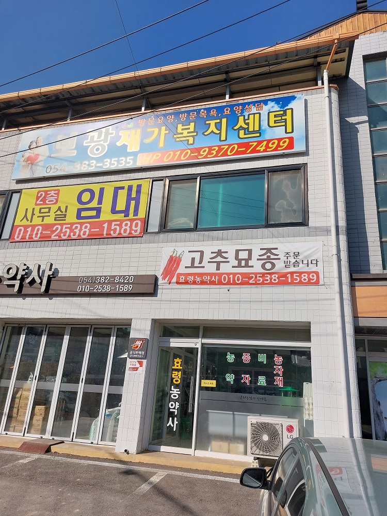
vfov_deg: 69.4
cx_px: 194
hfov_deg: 54.9
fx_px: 373
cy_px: 258
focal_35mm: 25
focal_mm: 5.23
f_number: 1.8
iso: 25
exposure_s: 1/2112
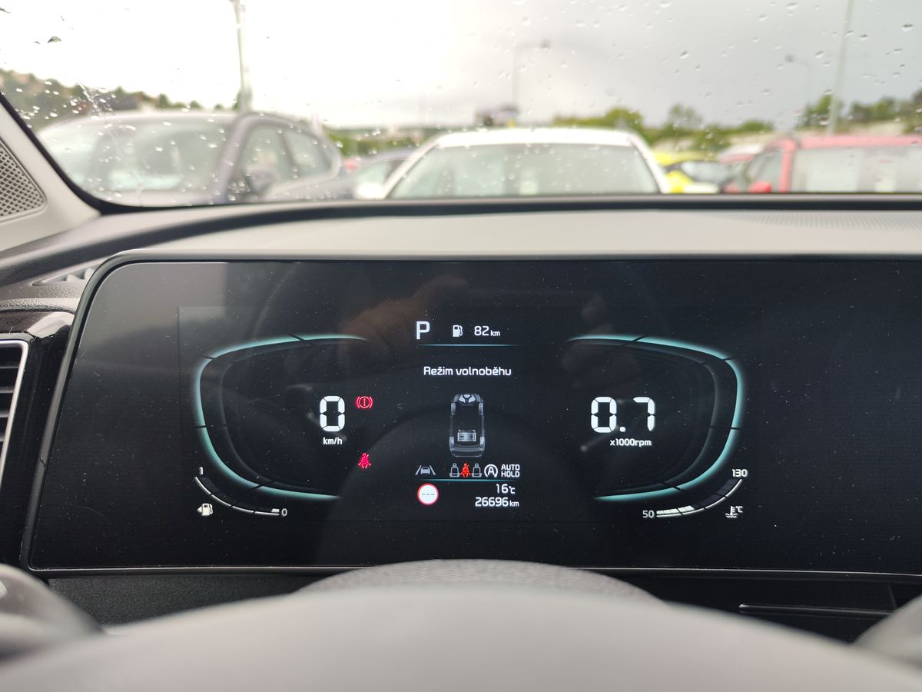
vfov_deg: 58.9
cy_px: 346
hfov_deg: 73.9
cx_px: 461
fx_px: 613
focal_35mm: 23
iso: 91
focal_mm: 7.01
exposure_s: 1/100
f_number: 1.69
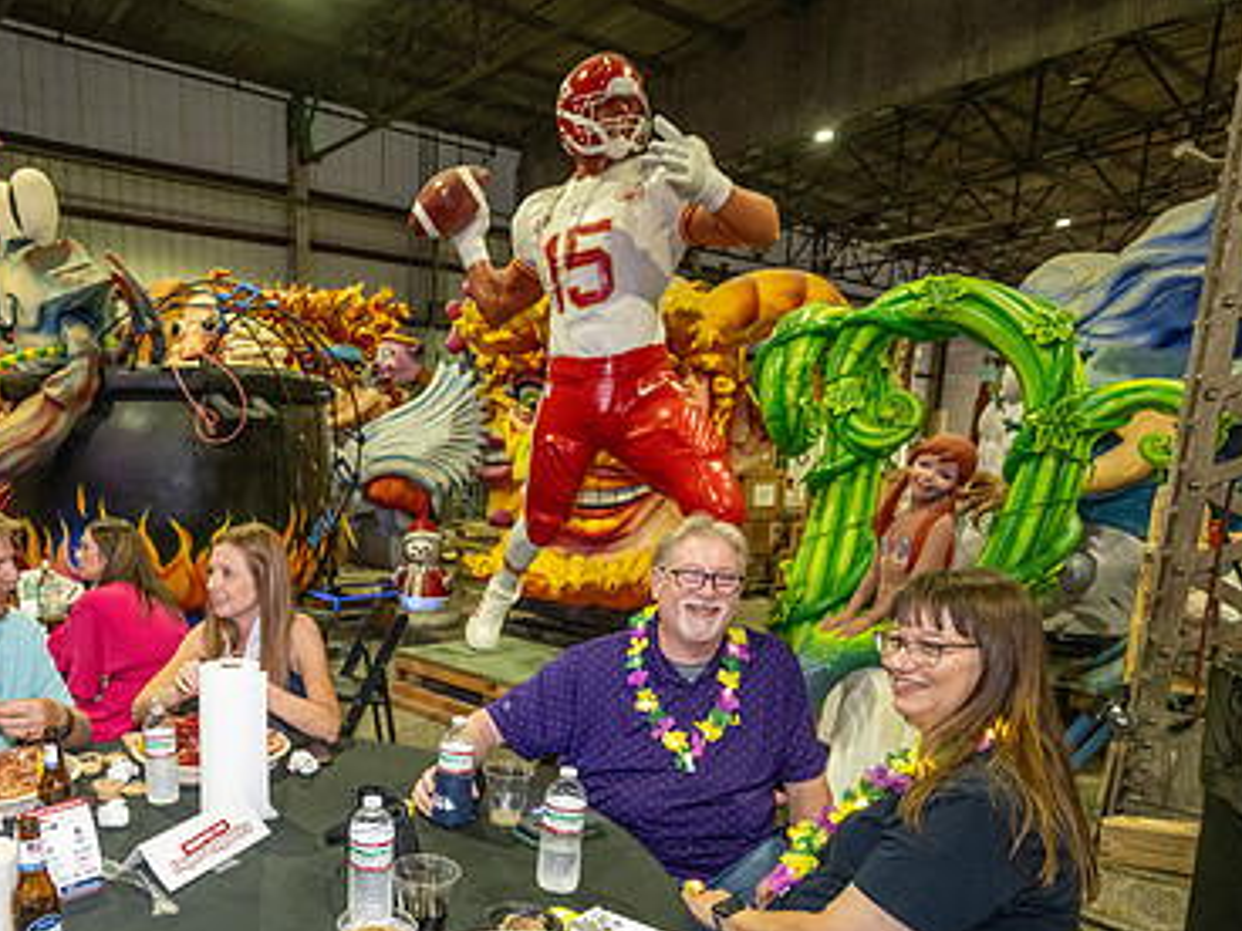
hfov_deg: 66.1
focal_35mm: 25
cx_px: 348
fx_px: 897
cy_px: 649
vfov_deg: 53.4
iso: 2200
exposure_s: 1/125
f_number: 4
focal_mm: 16.5
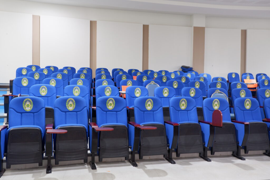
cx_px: 135
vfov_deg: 36.9
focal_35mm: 36
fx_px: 270
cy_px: 90
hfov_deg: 53.1
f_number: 4.4
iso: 800
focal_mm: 24.2
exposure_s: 1/8
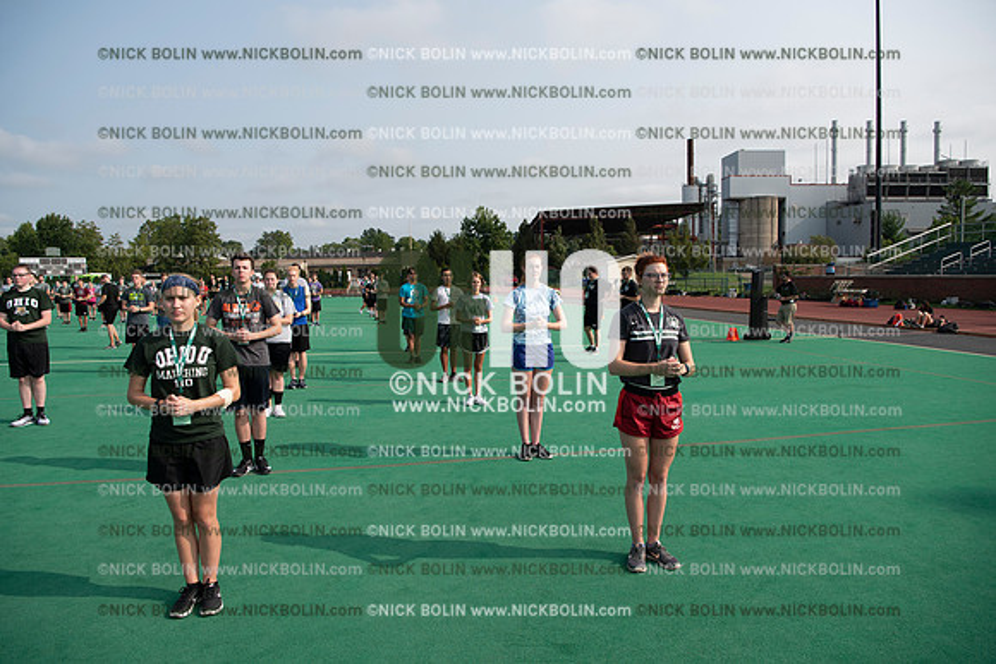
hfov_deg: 73.7
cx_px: 498
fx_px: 664
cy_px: 332
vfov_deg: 53.2
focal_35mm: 24
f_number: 5.6
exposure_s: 1/640
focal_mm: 24
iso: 125
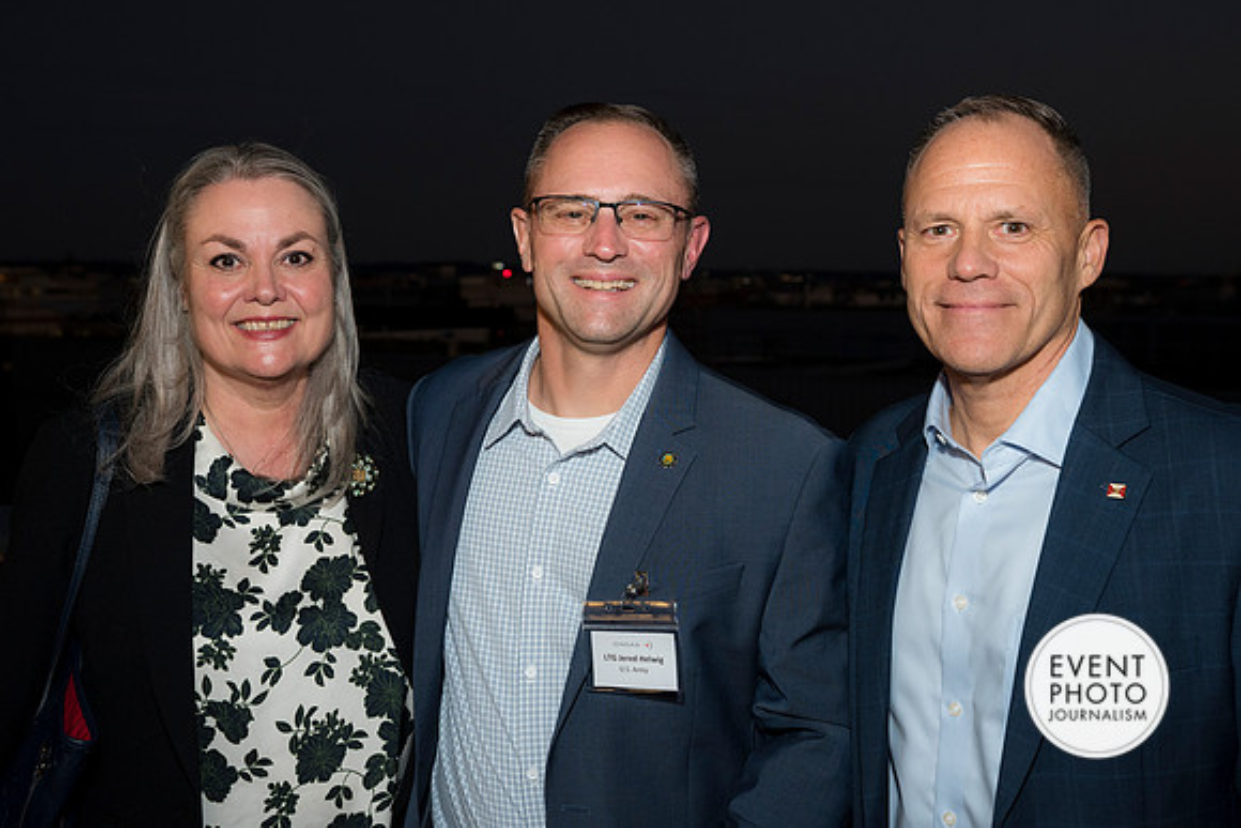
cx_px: 620
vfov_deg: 29.9
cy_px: 414
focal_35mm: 45
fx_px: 1552
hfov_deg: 43.6
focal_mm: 45
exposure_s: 1/125
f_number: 5.6
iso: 800
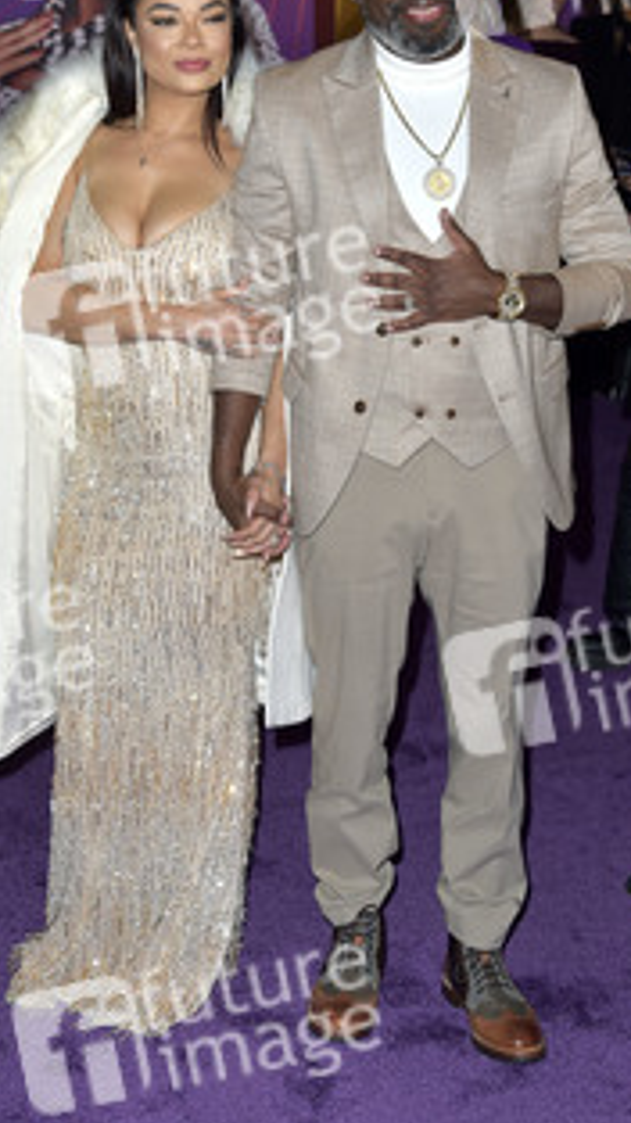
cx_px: 303
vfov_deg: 31.4
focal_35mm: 67
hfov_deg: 18.0
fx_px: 1993
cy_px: 492
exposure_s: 1/250
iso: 320
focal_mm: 50
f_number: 6.3
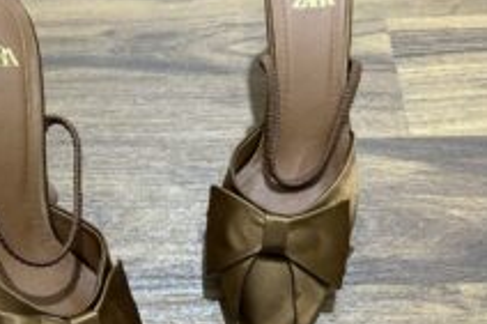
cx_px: 147
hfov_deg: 38.3
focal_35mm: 51
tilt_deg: -60.2
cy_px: 184
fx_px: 689
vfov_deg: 26.4
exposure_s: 1/50
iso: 160
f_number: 1.5
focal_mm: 5.7
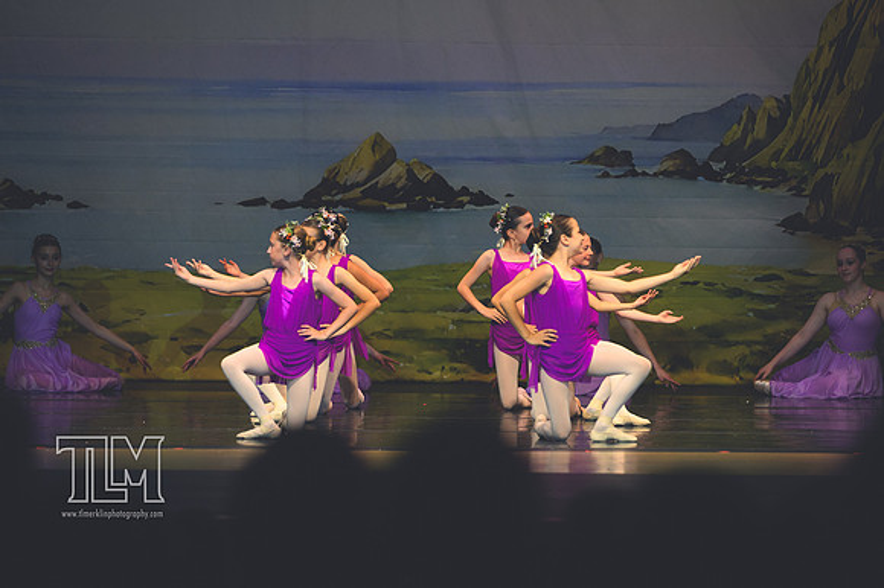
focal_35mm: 225
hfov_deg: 9.2
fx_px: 5522
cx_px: 442
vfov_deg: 6.1
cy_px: 294
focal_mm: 150
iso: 720
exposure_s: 1/500
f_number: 2.8
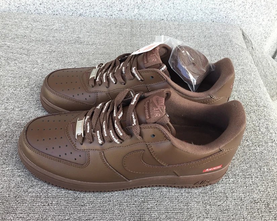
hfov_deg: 54.2
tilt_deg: -49.3
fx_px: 271
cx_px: 135
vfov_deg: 44.5
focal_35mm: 33
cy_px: 110
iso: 25
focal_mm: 3.3
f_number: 2.4
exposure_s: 1/100
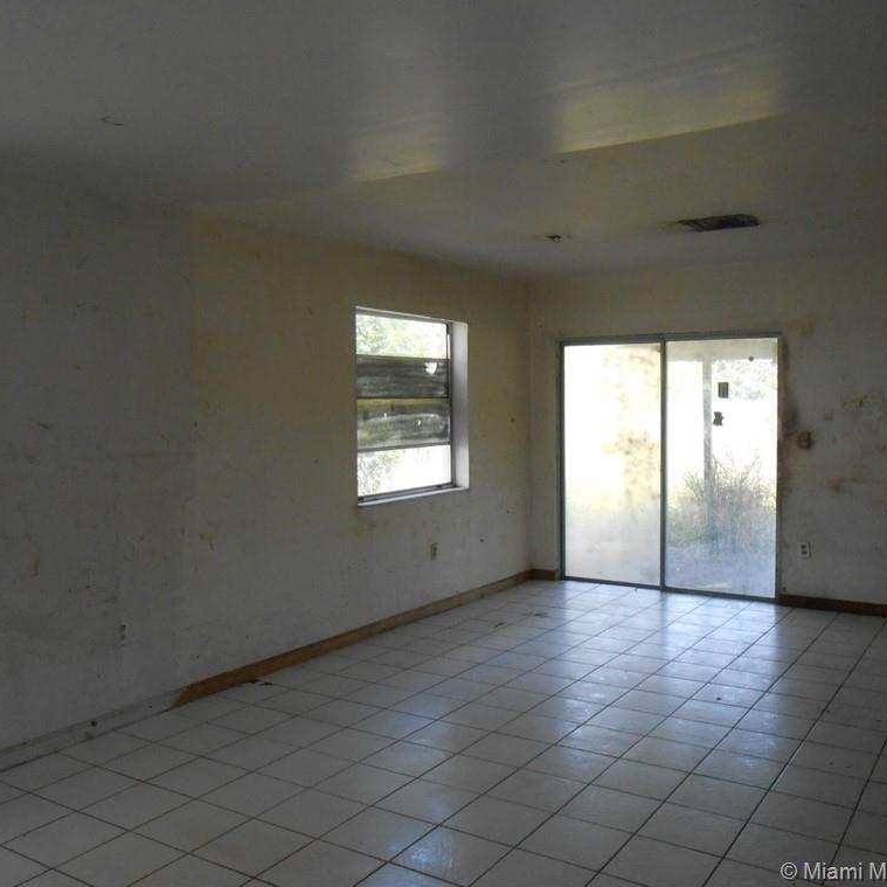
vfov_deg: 52.5
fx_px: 899
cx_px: 432
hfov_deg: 52.5
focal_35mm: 31
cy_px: 439
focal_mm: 4.6
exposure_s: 1/160
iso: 400
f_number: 3.5
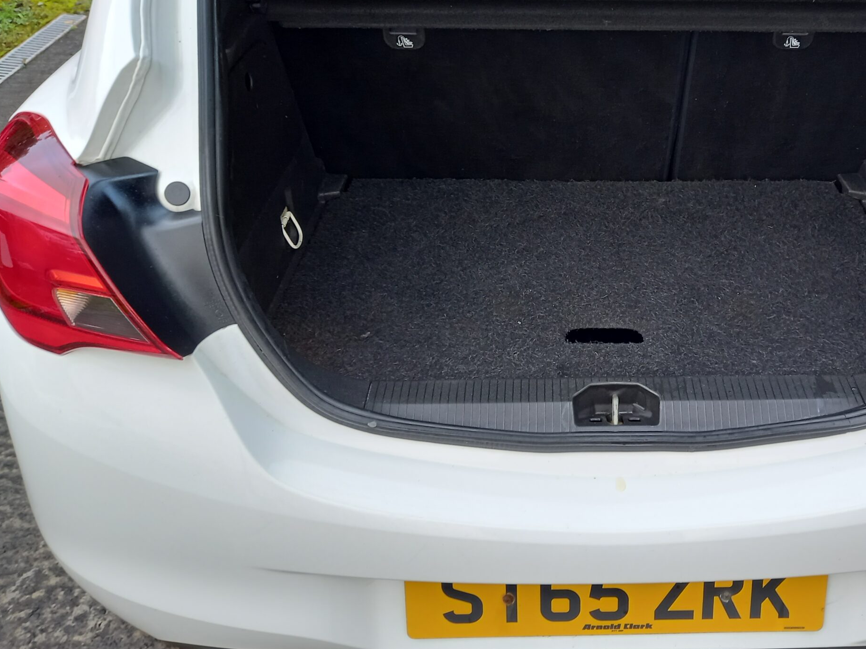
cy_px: 254
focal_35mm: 35
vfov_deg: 40.5
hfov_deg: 51.5
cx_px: 586
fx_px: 875
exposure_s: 1/60
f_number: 2
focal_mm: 4.6
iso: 160
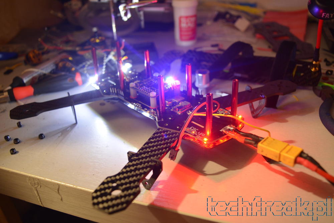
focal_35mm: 33
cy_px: 112
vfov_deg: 40.0
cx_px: 167
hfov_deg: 57.2
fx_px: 306
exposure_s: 1/5
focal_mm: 22
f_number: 5
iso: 800
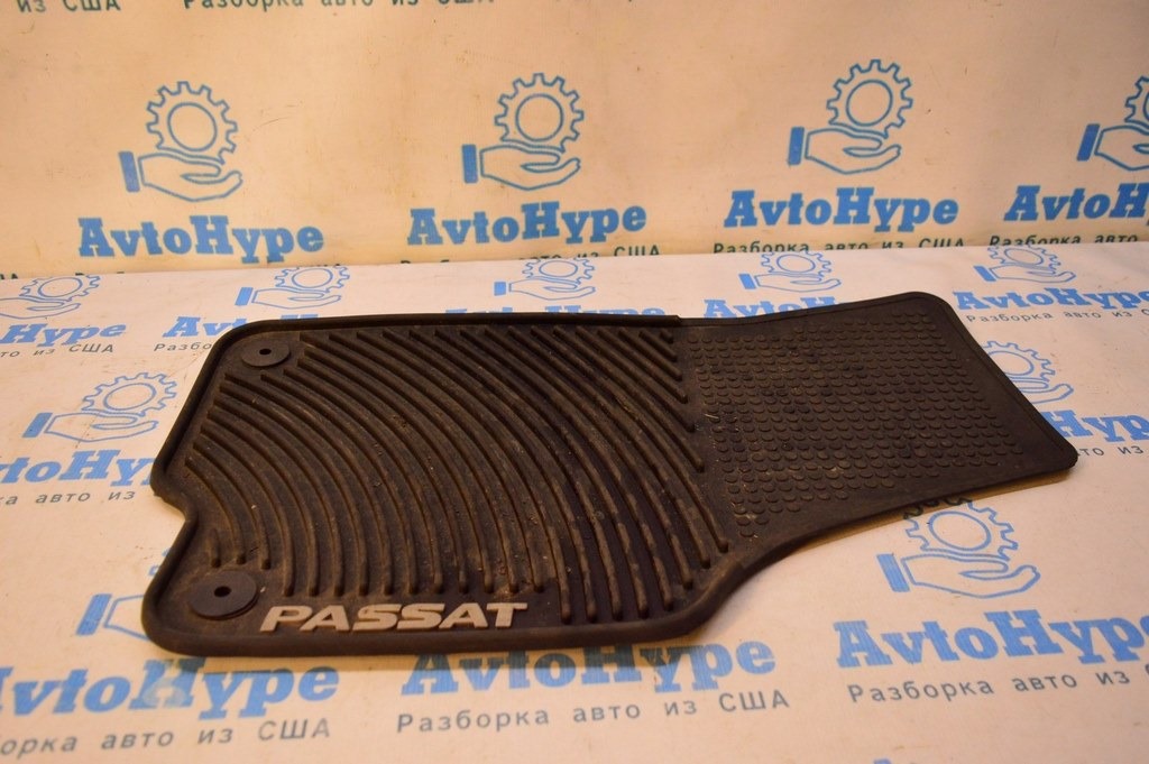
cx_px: 574
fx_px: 957
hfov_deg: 62.0
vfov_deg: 43.5
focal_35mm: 30
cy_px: 382
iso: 1600
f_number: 4
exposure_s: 1/500
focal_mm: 20
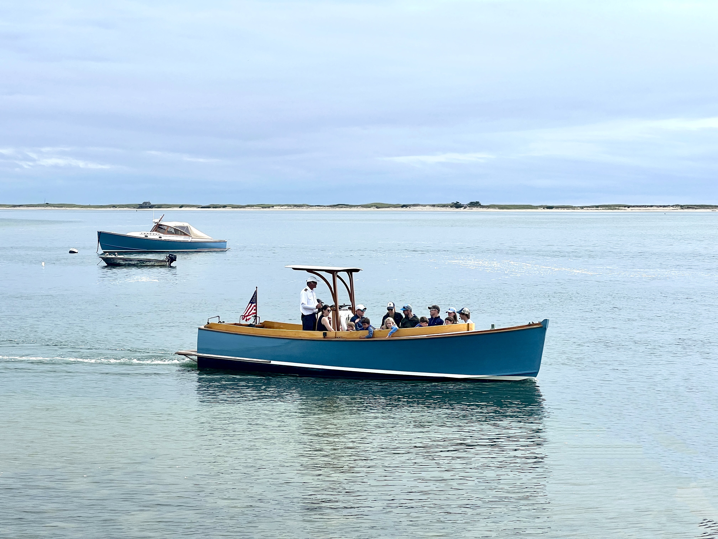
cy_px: 270
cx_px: 359
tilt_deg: -2.0
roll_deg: -0.8
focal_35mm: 77
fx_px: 1597
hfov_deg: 25.3
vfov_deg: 19.1
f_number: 2.8
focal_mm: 9
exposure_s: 1/1130
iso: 32
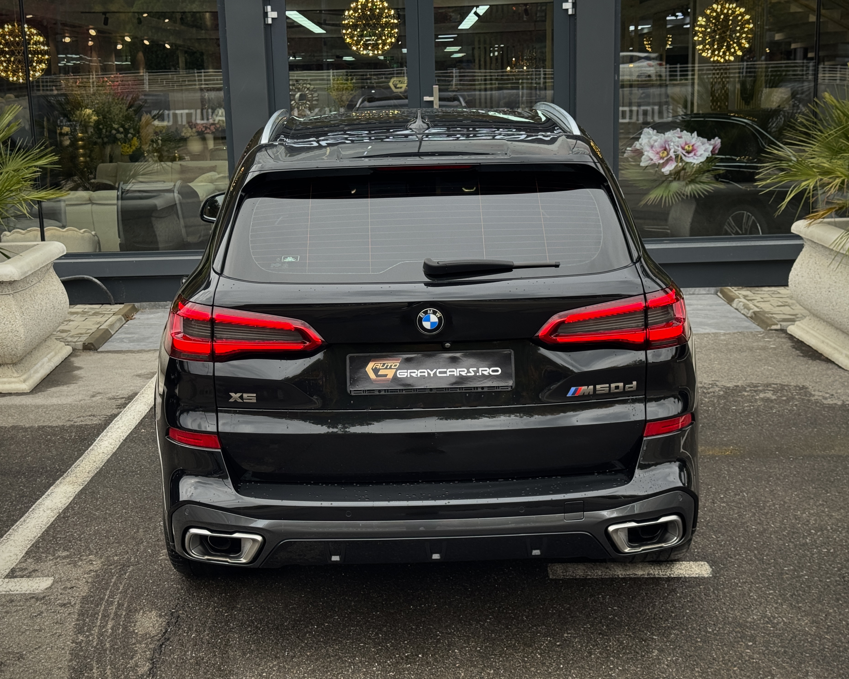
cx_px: 406
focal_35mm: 51
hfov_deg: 36.7
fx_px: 1281
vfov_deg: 29.7
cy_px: 336
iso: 64
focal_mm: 6.76
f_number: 1.78
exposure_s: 1/349
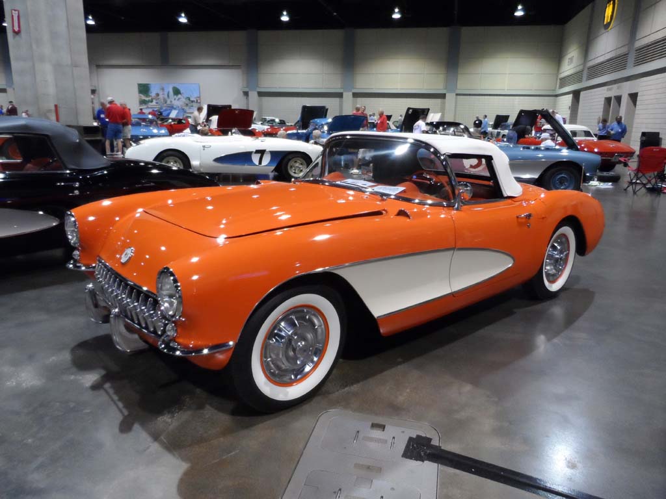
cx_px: 333
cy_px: 250
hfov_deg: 71.6
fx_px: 462
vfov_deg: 56.8
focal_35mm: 24
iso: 320
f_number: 3.2
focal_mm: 4
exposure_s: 1/30
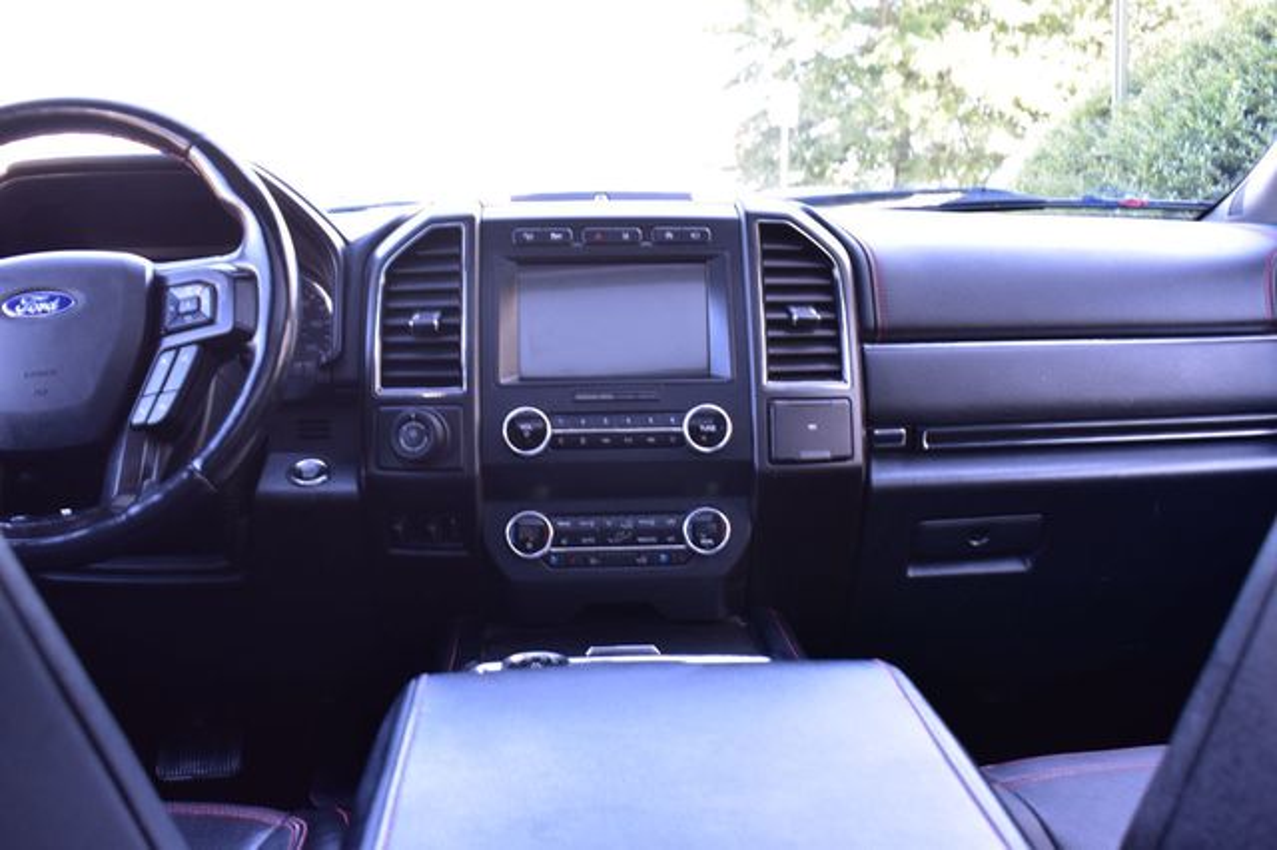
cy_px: 425
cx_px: 638
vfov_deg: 36.8
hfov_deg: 53.2
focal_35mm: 36
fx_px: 1276
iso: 400
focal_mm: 24
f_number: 6.3
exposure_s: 1/20
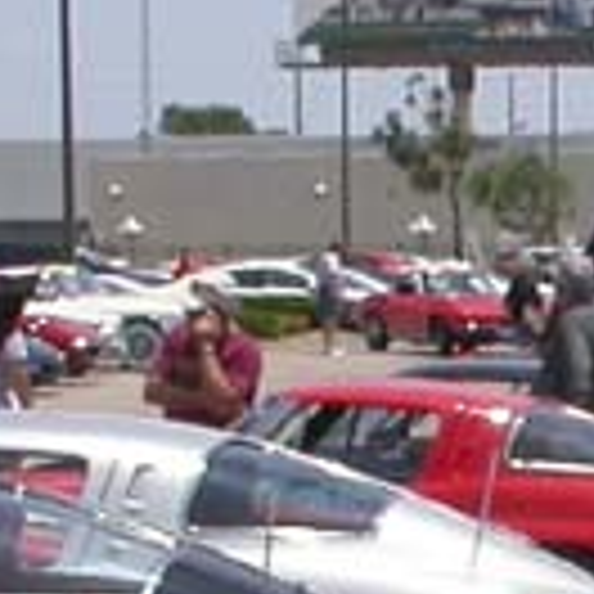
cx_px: 963
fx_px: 5067
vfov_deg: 6.7
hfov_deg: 6.6
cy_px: 603
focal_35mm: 261
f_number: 7.5
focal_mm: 7.85
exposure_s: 1/436
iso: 100
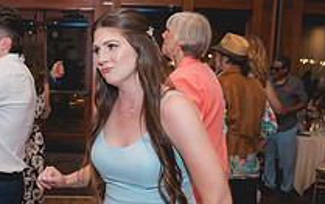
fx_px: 425
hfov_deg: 41.1
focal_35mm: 48
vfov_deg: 26.8
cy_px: 136
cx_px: 100
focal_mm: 17
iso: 1000
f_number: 2.8
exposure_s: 1/60
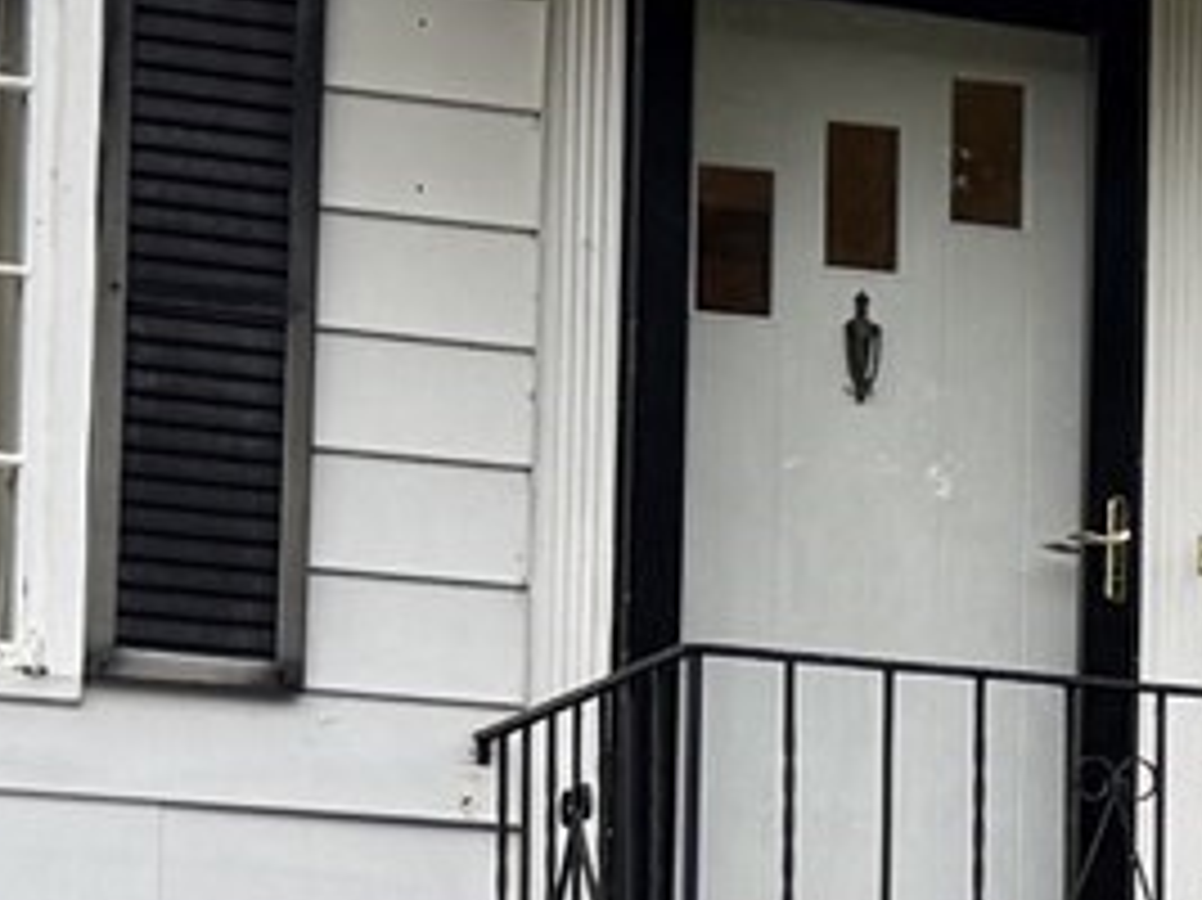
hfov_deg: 10.3
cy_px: 1044
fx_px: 6386
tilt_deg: +5.8
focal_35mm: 184
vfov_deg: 8.0
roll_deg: -0.6
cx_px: 1873
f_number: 1.78
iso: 100
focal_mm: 6.76
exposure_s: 1/1075
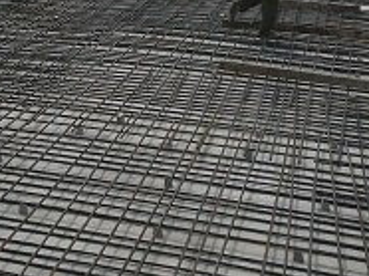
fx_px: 1203
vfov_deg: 12.0
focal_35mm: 113
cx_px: -91
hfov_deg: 16.6
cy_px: -229
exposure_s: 1/5644
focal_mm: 3.95
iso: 124
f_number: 1.8
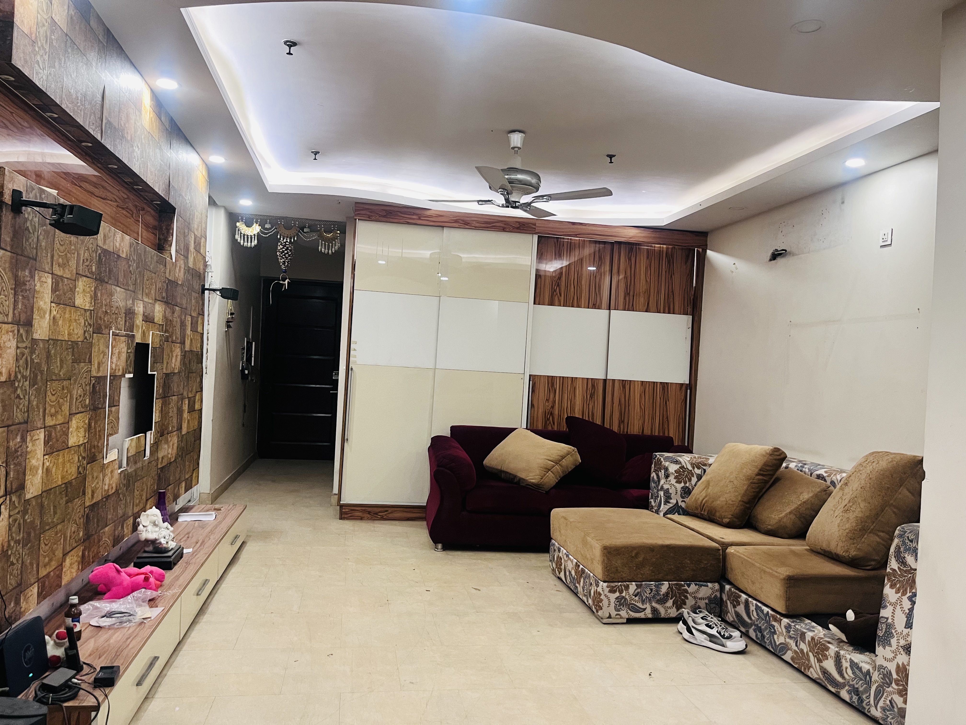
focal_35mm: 26
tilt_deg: +0.1
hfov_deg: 67.3
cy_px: 362
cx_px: 483
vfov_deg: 53.1
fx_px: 726
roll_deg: -2.7
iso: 200
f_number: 1.6
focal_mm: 5.1
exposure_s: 1/50
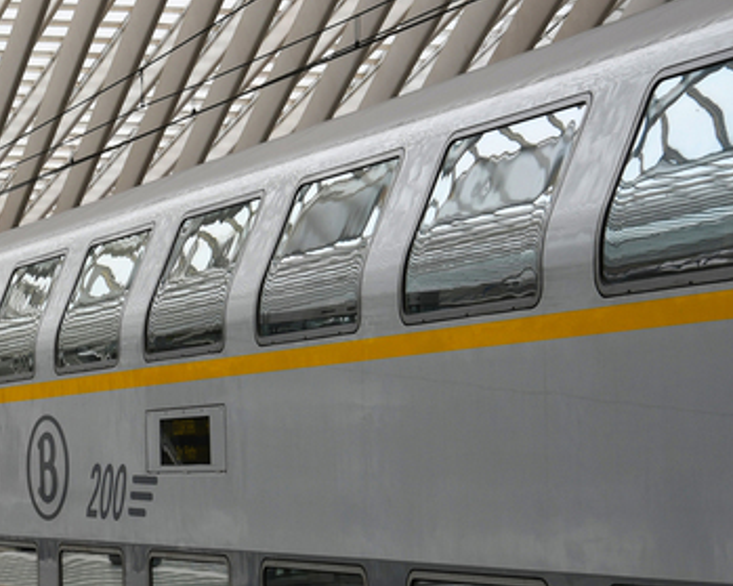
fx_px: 2798
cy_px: 360
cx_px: 67
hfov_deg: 14.8
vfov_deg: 12.0
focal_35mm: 129
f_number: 5.6
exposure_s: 1/160
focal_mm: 40
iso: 100
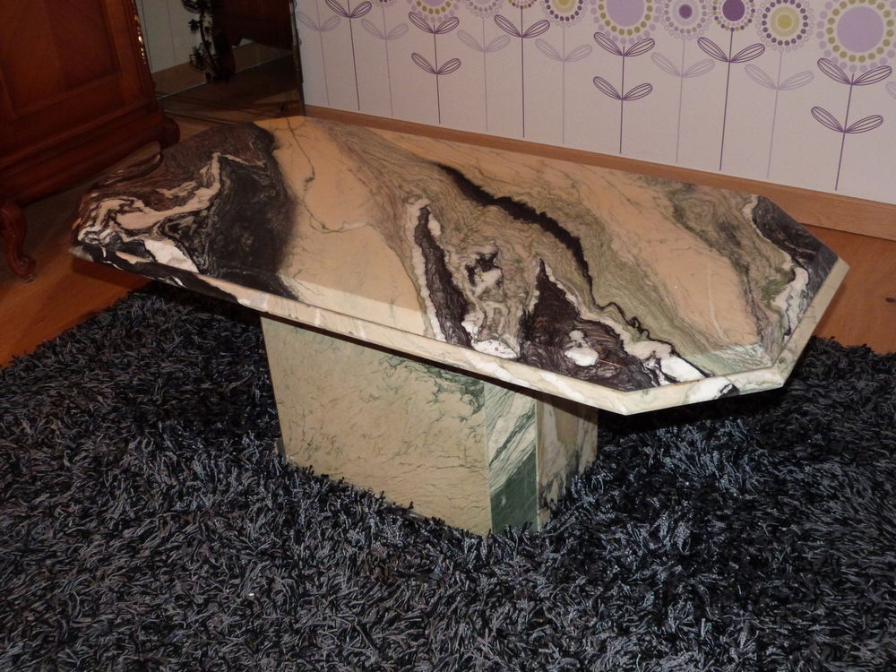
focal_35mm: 40
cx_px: 448
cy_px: 336
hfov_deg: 46.8
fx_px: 1035
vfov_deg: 36.0
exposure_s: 1/60
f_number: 3.1
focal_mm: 7.1
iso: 400
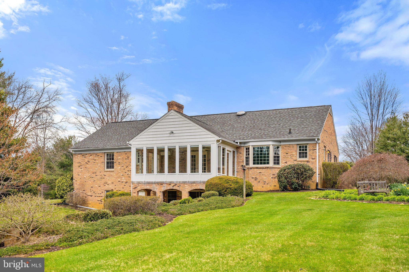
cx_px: 204
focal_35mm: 35
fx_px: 398
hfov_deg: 54.4
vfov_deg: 37.8
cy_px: 136
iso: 400
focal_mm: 35
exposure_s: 1/800
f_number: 8
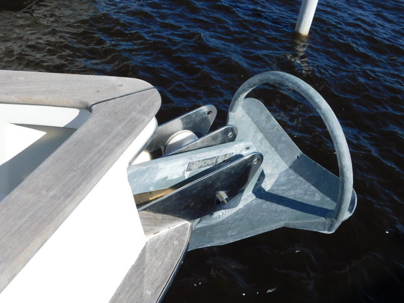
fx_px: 420
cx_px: 202
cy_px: 152
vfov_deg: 39.7
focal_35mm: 36
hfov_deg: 51.4
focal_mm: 6.3
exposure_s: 1/500
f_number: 7
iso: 125
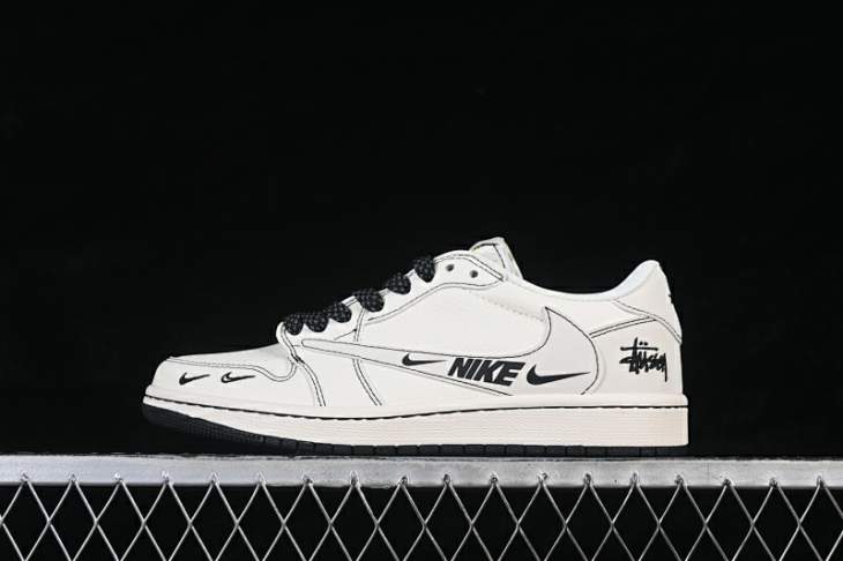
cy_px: 280
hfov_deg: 27.0
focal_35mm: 75
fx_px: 1755
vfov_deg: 18.2
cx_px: 422
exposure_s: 1/80
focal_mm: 50
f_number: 8
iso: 160
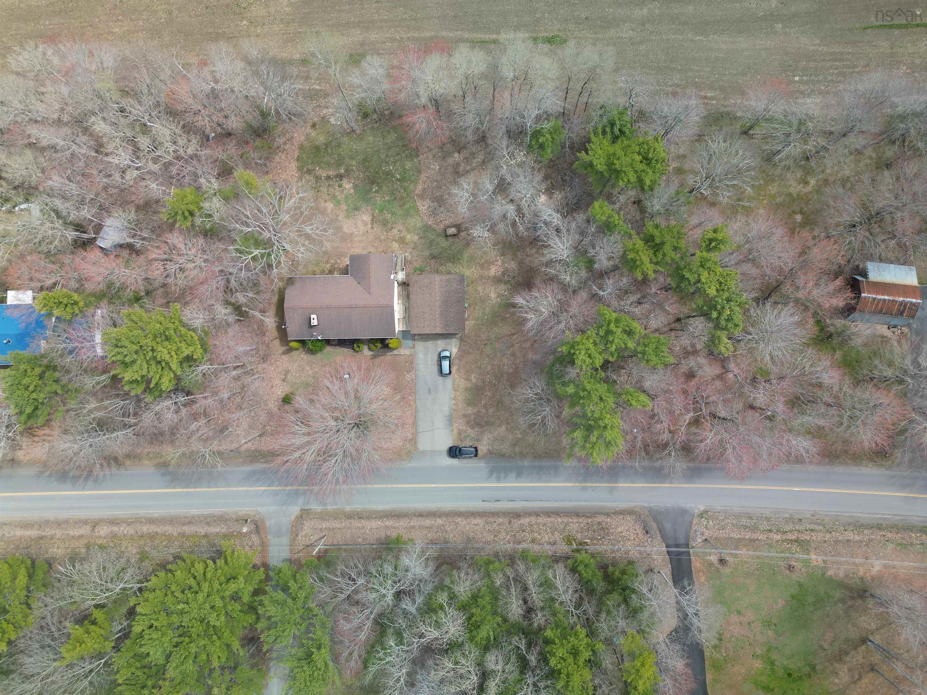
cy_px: 348
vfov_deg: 56.8
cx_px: 464
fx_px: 643
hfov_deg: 71.6
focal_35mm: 24
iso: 100
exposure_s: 1/500
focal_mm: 6.72
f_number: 1.7
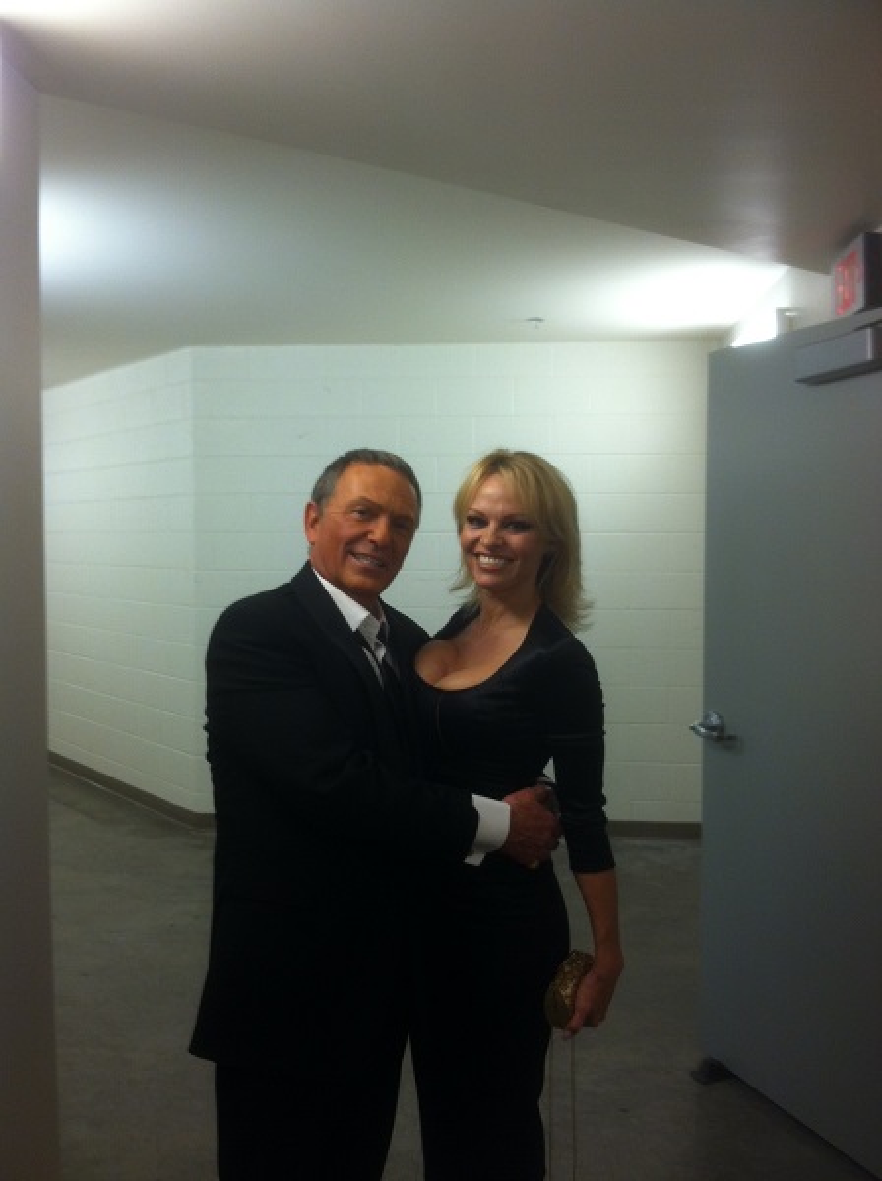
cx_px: 441
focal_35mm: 35
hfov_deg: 40.6
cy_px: 590
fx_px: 1192
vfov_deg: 52.7
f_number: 2.8
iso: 80
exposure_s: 1/17
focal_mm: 3.85
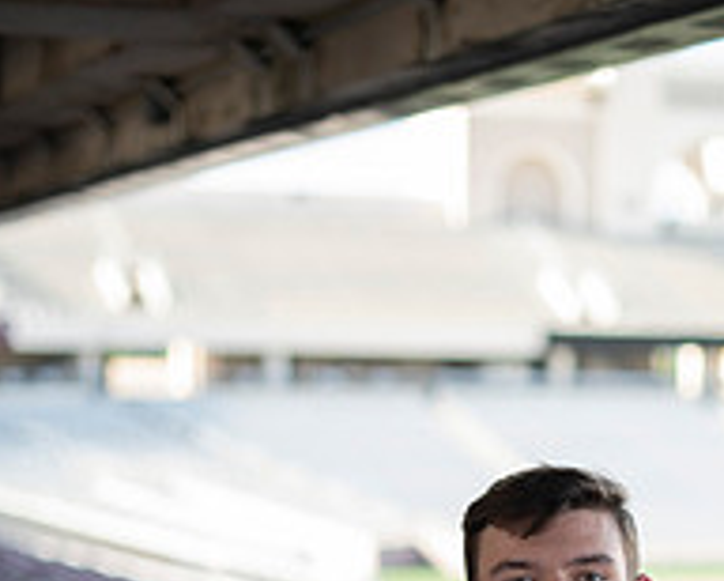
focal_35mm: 110
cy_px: 804
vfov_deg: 13.4
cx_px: 554
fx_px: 2359
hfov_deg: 17.3
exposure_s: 1/250
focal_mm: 50
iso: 64
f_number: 2
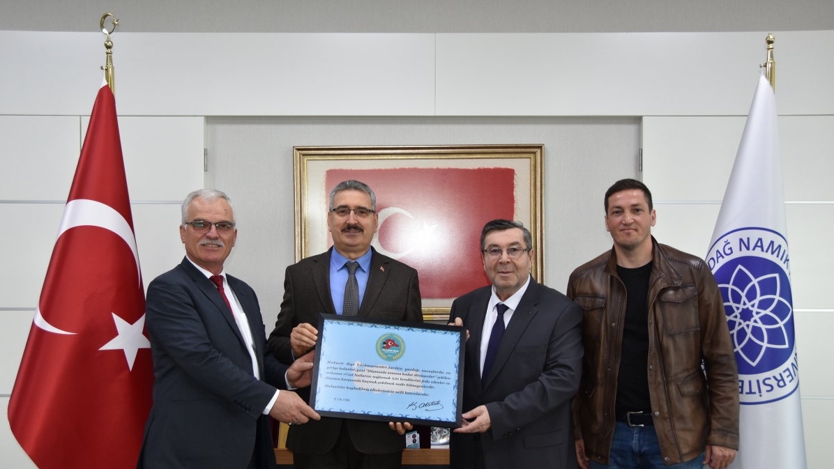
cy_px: 264
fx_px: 907
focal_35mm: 41
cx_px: 417
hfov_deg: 49.4
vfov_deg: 29.0
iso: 400
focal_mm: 26
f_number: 3.8
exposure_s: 1/80
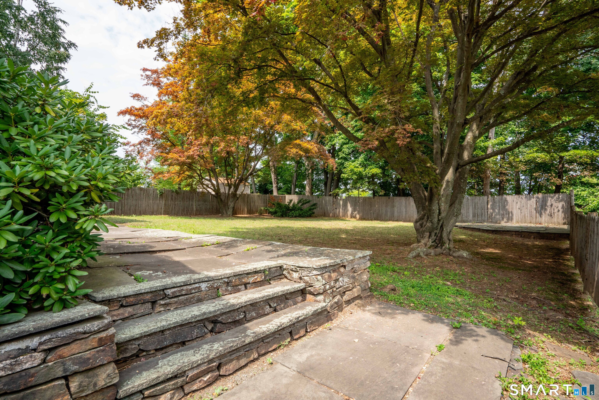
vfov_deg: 70.5
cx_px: 300
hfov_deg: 93.3
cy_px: 200
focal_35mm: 17
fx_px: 283
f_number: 11
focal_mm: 17
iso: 640
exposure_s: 1/250
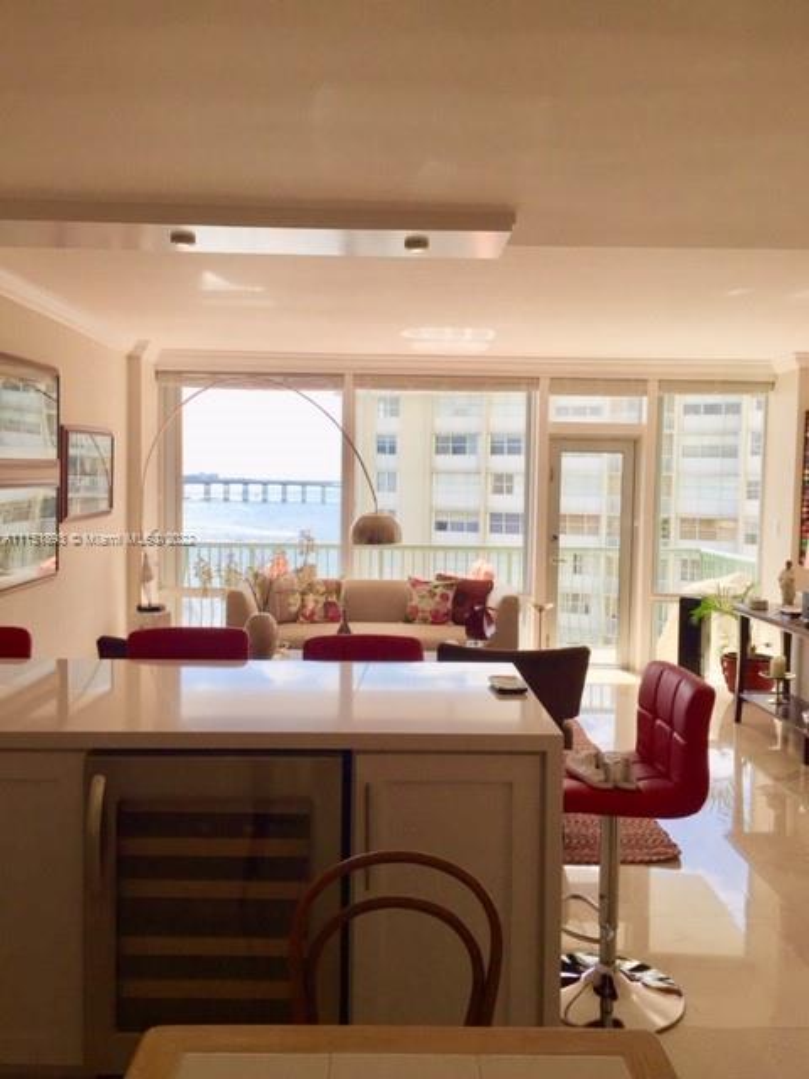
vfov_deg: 61.7
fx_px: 904
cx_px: 404
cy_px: 540
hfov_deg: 48.2
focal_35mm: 29
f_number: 2.2
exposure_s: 1/1099
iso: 32
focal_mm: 4.15
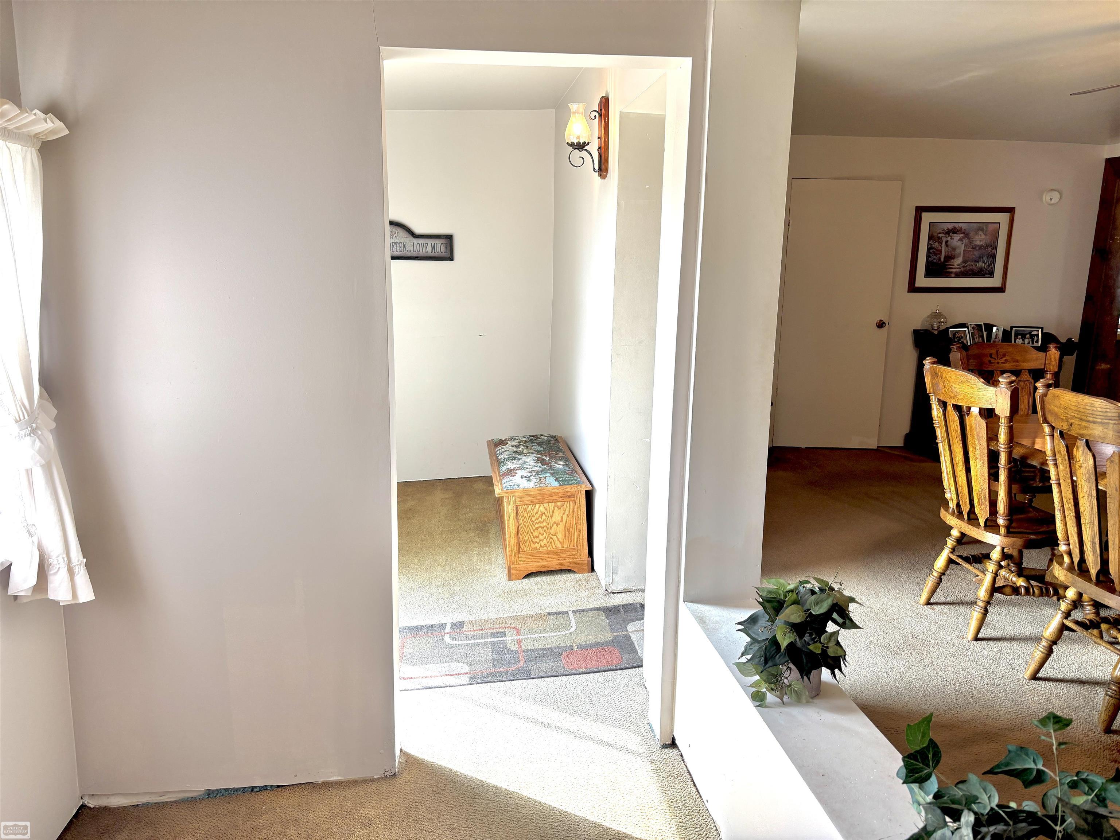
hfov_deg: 67.3
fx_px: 841
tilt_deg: -12.1
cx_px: 560
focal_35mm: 26
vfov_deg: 53.1
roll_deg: -1.5
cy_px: 420
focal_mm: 5.96
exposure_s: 1/120
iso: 40
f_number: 1.6
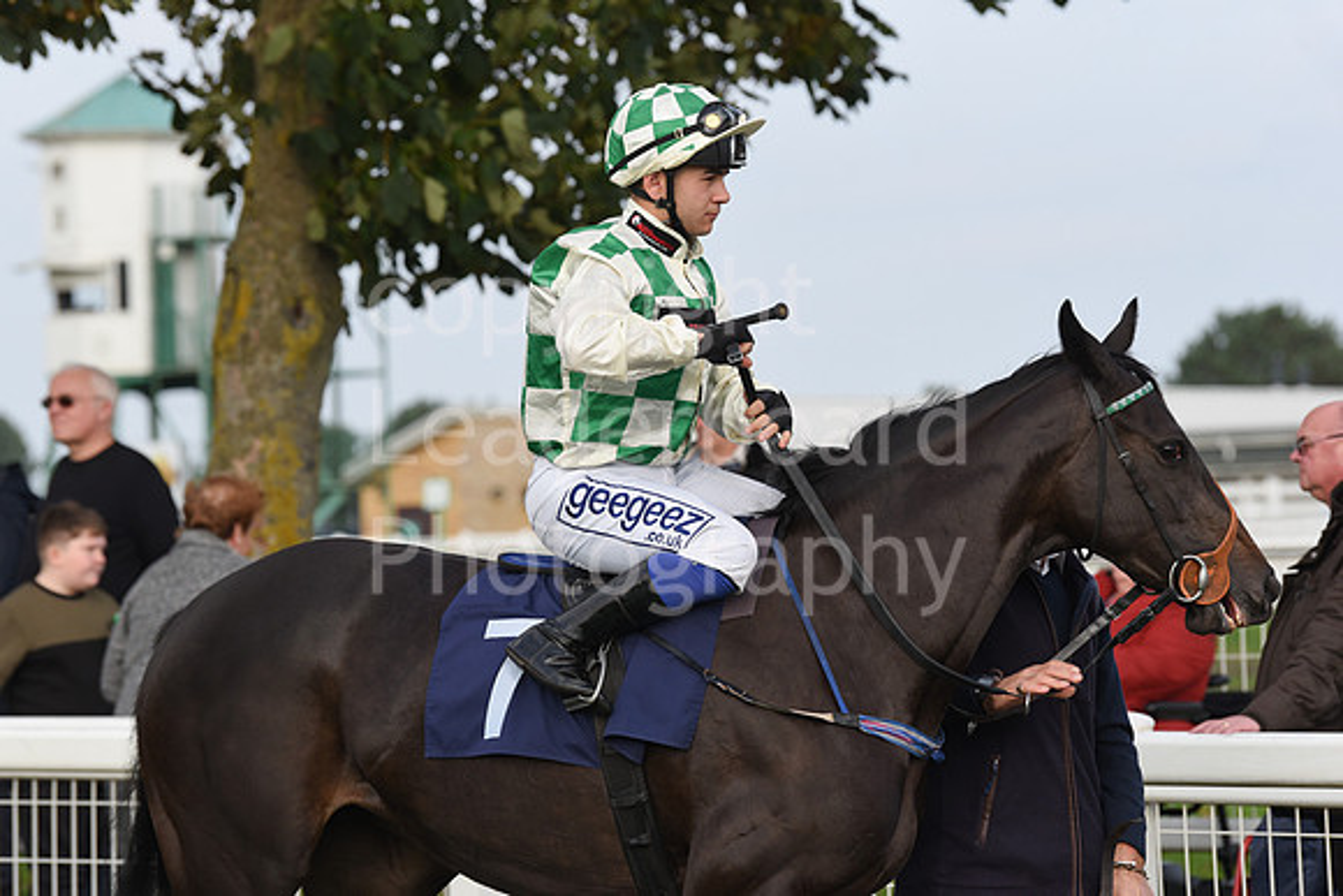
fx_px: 5970
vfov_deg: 8.6
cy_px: 448
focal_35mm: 160
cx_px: 672
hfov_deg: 12.8
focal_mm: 160
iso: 640
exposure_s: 1/2000
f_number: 5.6
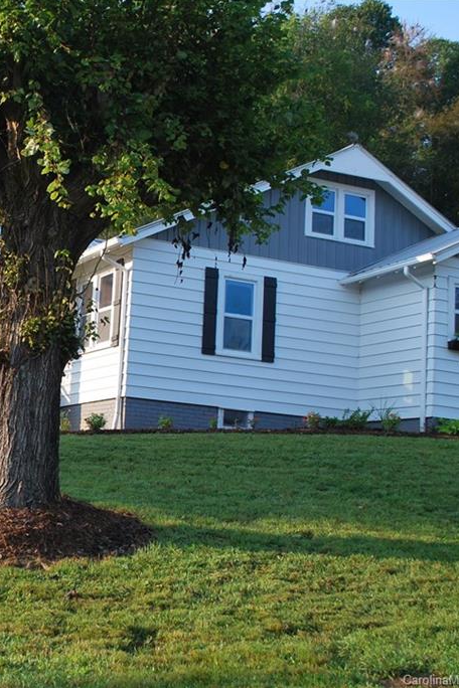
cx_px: -3
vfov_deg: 36.9
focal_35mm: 54
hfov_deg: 23.9
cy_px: 343
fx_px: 1033
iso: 100
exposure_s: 1/125
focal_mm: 24
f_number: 5.6
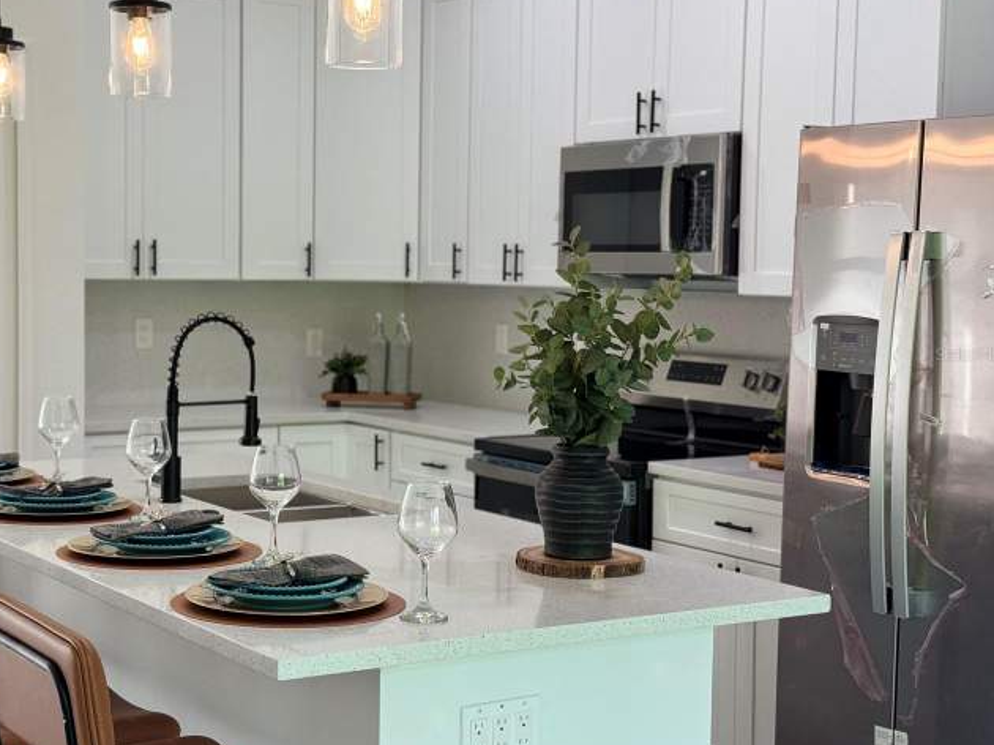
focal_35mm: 61
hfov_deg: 31.6
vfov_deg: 24.0
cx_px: 379
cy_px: 354
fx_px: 1751
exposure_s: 1/152
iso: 80
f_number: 1.78
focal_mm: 6.76
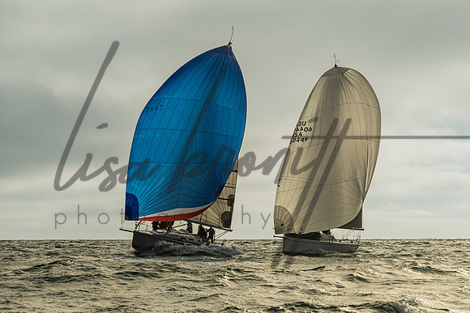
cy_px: 157
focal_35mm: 142
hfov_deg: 14.5
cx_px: 257
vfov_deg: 9.7
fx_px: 1853
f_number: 6.3
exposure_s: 1/2500
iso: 250
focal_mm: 115
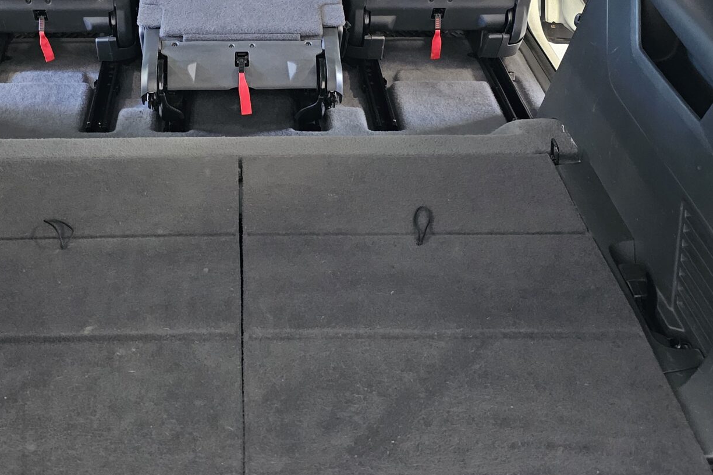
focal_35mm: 50
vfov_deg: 26.9
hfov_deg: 39.3
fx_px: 990
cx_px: 257
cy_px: 176
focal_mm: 6.3
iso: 1250
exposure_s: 1/24
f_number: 1.7
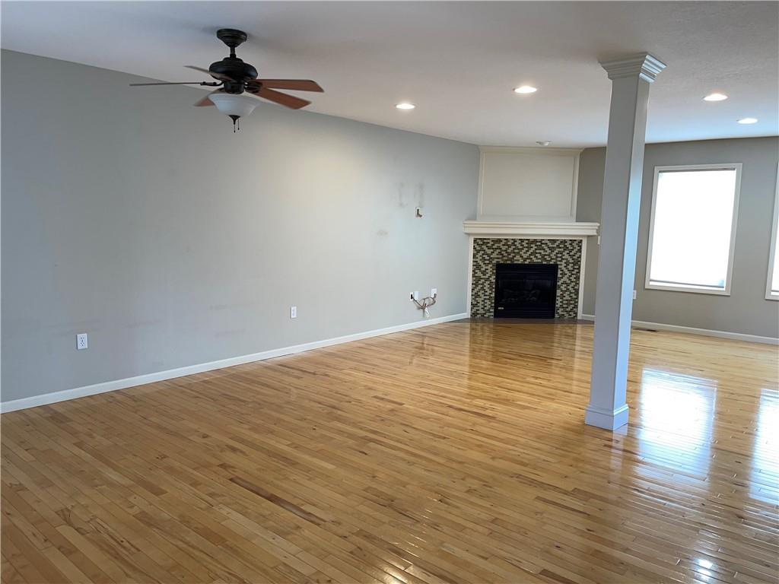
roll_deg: -1.2
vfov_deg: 53.1
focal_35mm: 26
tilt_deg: -7.9
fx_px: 585
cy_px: 292
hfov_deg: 67.3
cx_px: 390
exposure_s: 1/27
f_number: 1.6
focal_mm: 5.1
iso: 40
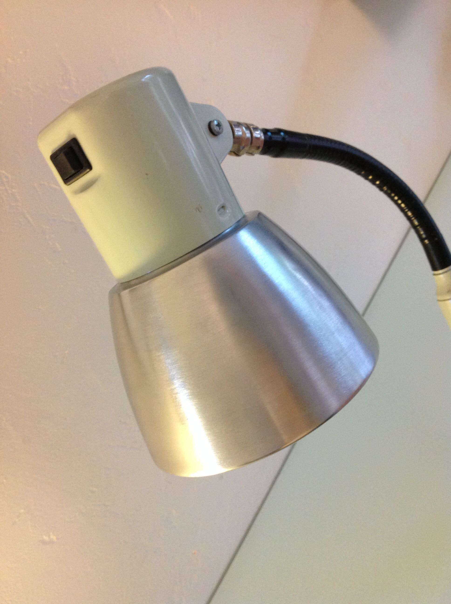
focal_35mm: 35
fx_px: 610
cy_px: 302
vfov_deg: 52.7
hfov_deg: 40.6
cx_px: 226
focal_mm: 4.28
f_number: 2.4
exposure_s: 1/17
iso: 250
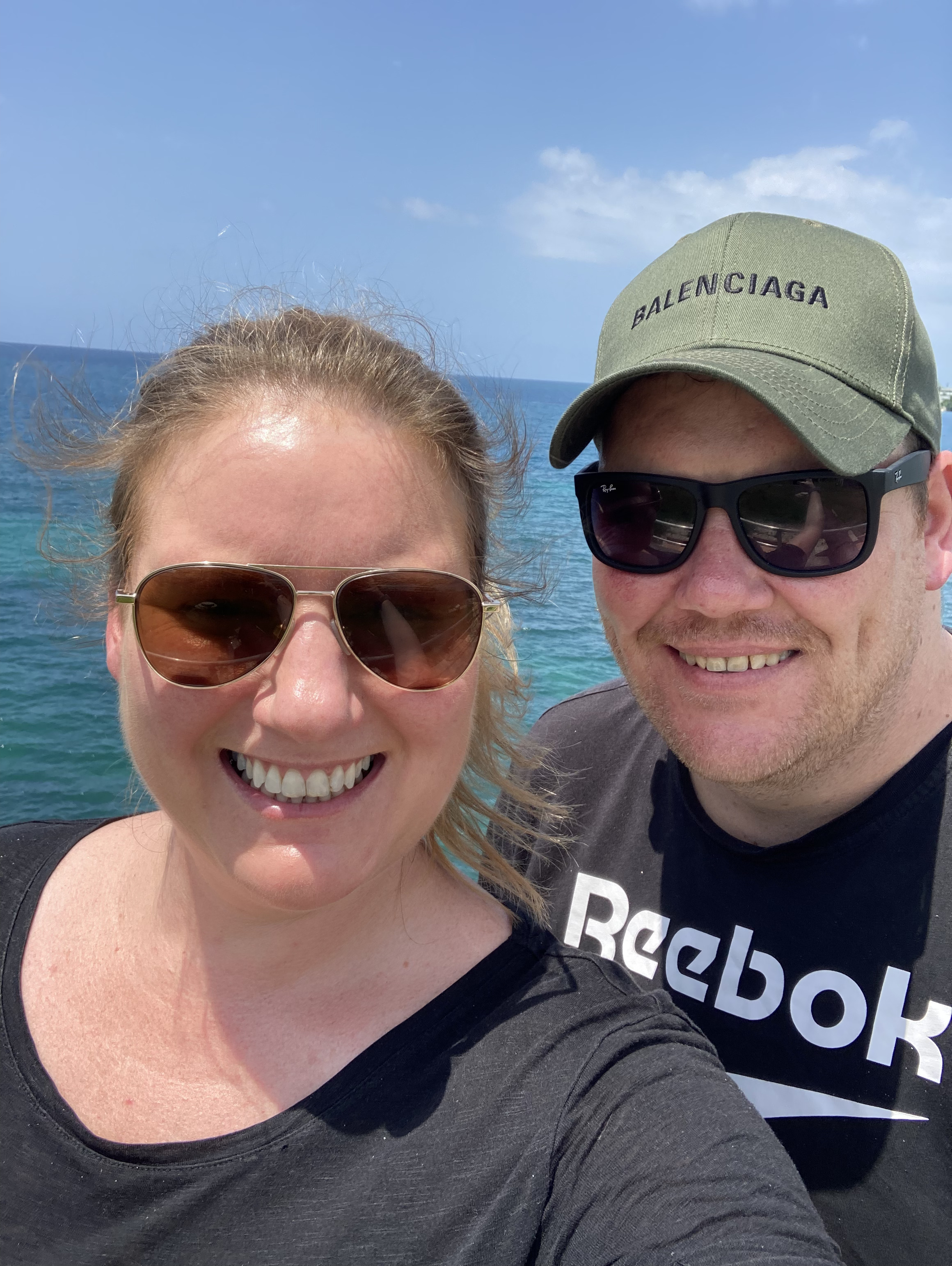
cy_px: 633
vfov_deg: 56.8
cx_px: 476
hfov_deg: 44.2
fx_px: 1172
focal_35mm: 32
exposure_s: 1/632
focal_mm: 2.87
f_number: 2.2
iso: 20
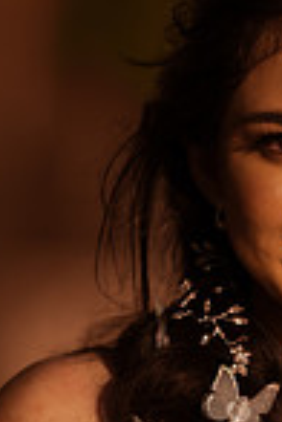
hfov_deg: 3.3
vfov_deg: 5.0
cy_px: 436
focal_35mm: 412
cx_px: 364
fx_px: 4841
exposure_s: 1/8000
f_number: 1.8
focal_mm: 135
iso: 100
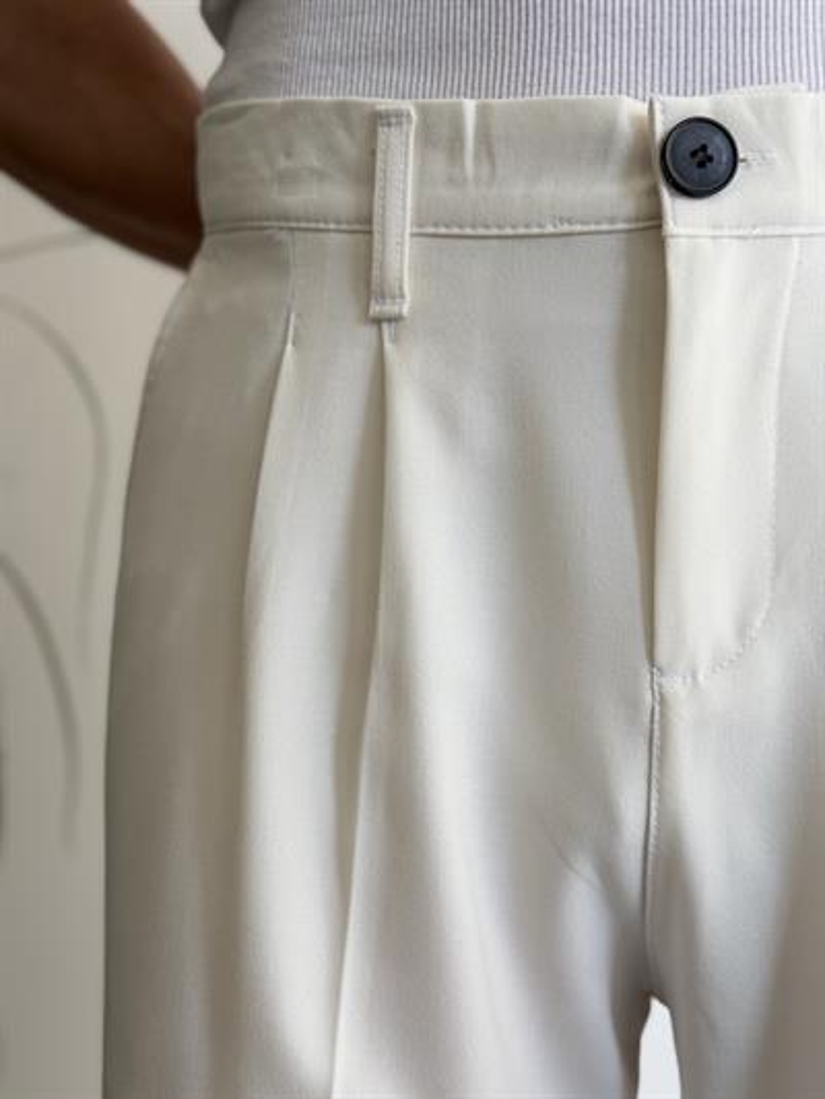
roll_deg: +0.9
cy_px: 550
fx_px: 1525
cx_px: 412
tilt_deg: +1.8
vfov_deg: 39.6
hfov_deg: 30.3
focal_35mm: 48
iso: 100
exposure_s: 1/238
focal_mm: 6.76
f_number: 1.78
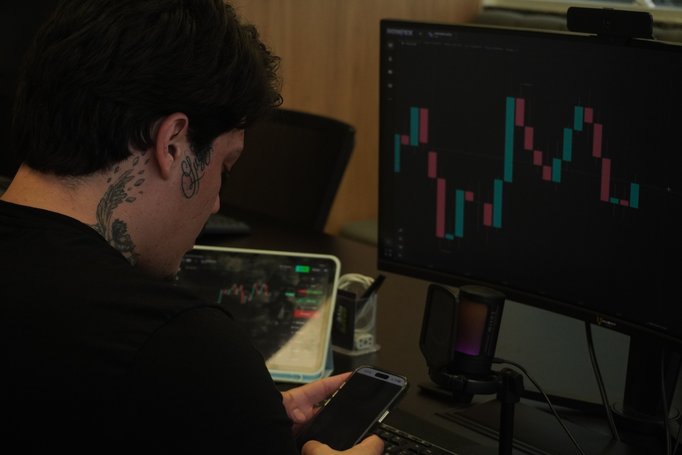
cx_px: 341
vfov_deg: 18.2
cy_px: 228
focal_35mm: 75
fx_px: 1421
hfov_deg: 27.0
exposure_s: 1/400
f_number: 5.6
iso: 1000
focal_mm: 50
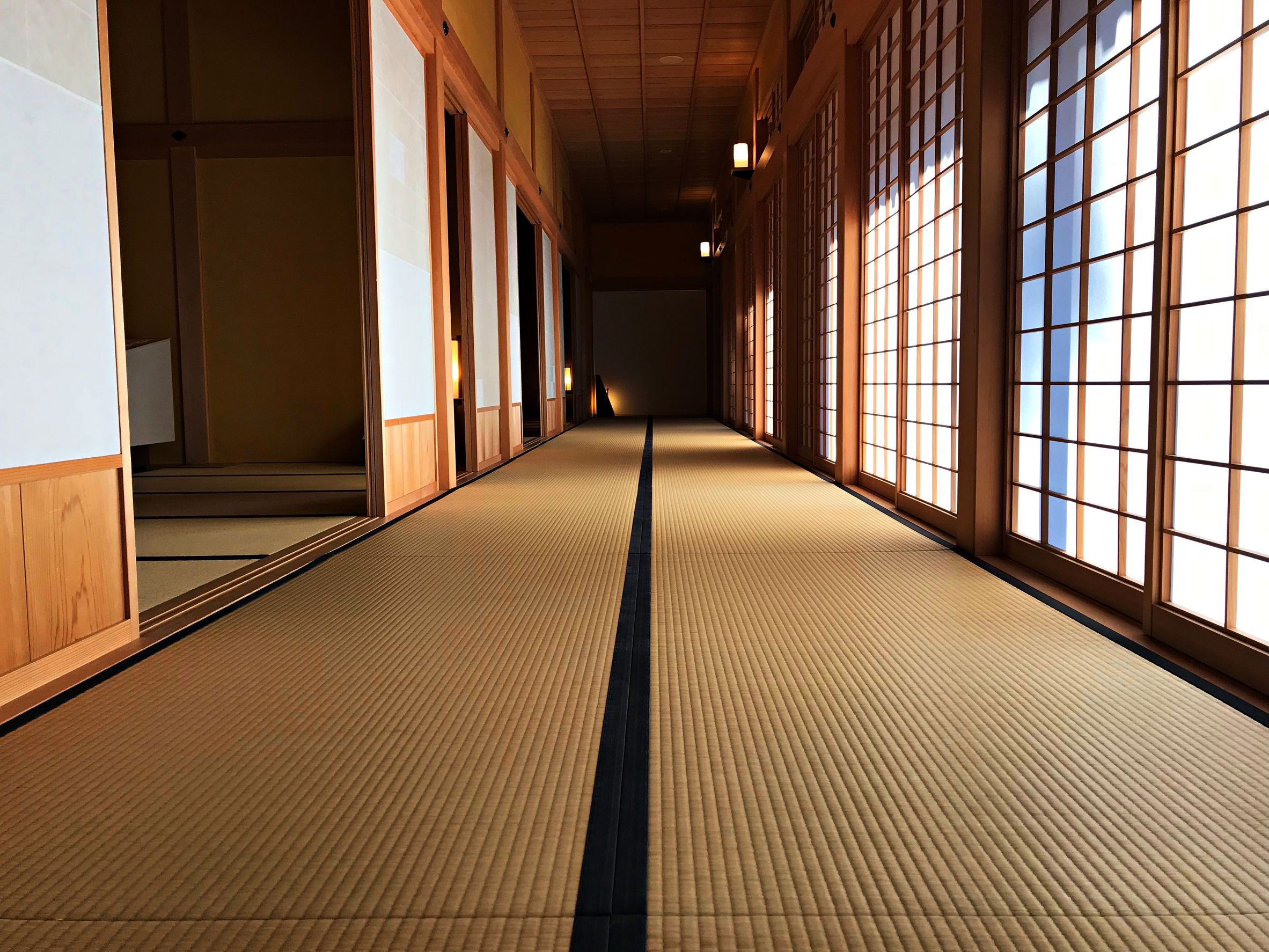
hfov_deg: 63.4
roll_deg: +0.6
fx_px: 1027
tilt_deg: -5.7
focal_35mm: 28
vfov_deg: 49.7
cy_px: 476
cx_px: 634
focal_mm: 3.99
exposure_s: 1/168
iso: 20
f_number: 1.8
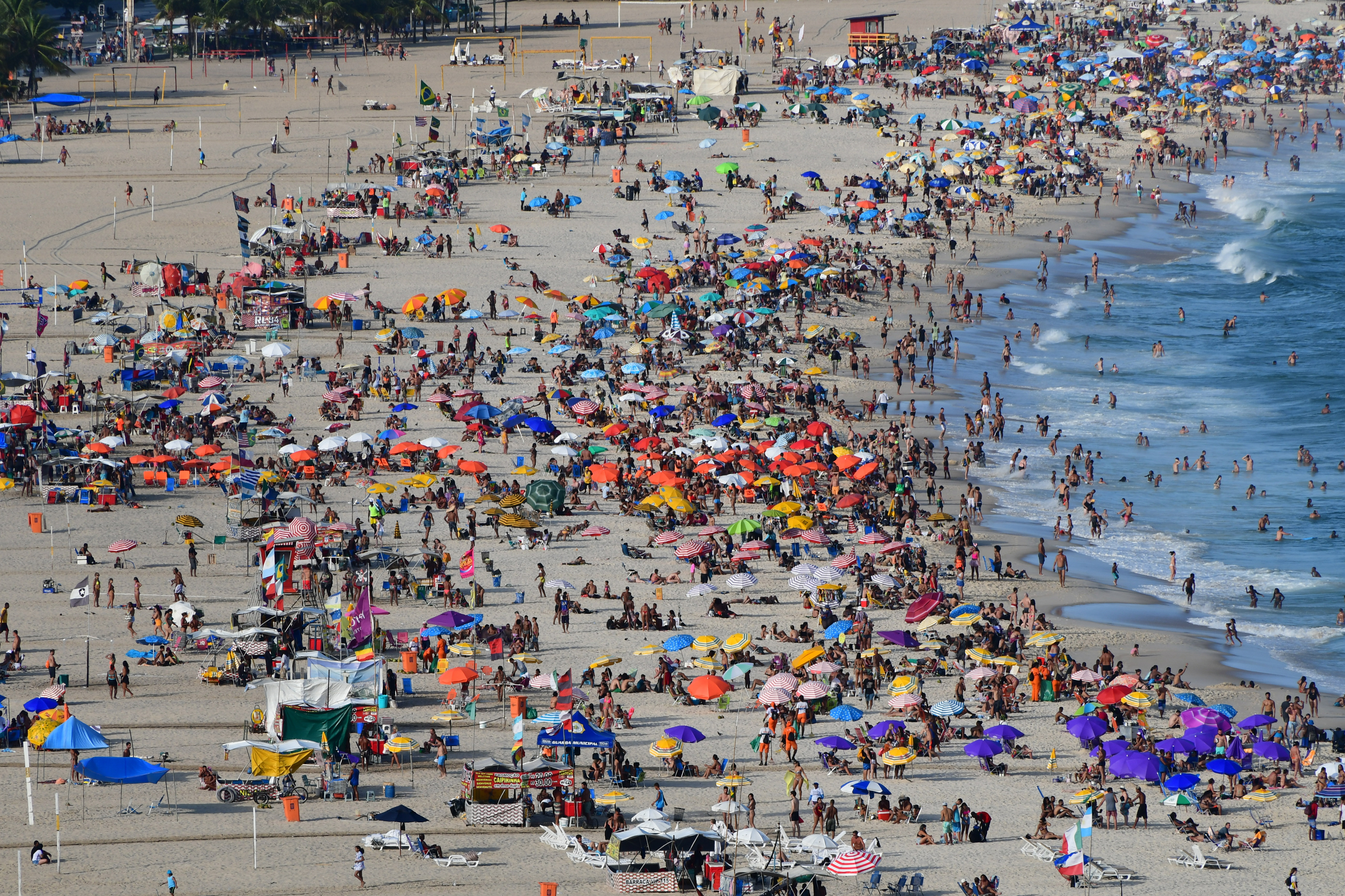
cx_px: 672
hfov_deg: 4.6
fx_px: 16811
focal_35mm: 450
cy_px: 448
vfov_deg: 3.1
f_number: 10
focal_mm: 300
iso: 200
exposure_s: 1/320
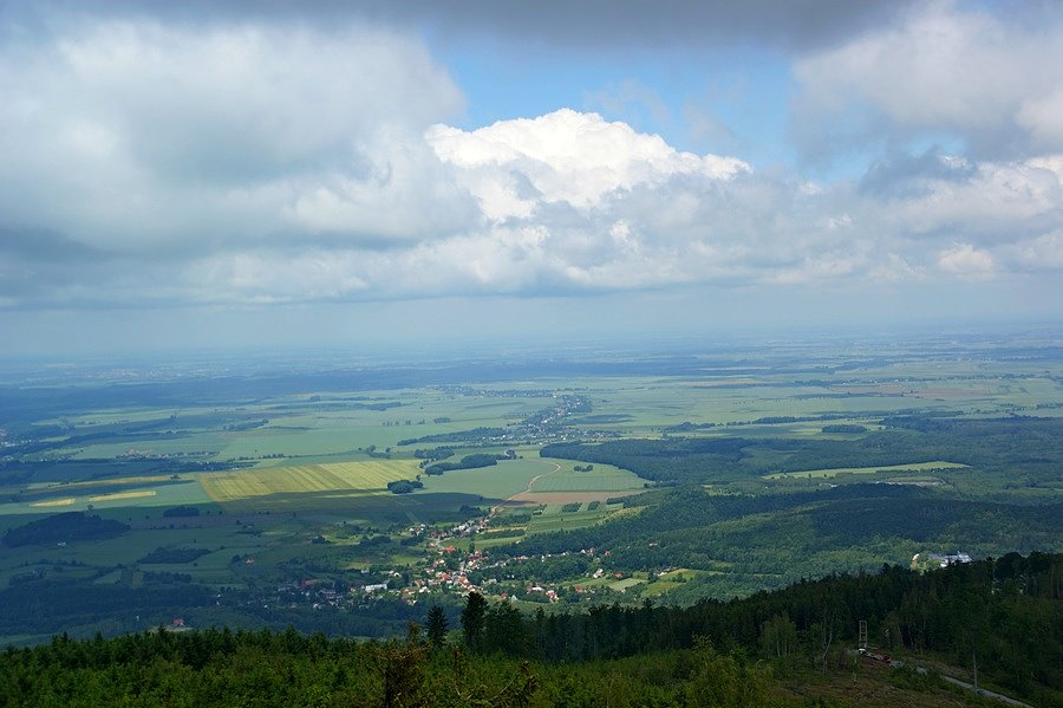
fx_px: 1549
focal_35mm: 52
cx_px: 532
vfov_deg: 25.7
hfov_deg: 37.9
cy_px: 354
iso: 100
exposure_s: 1/400
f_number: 6.3
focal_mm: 35
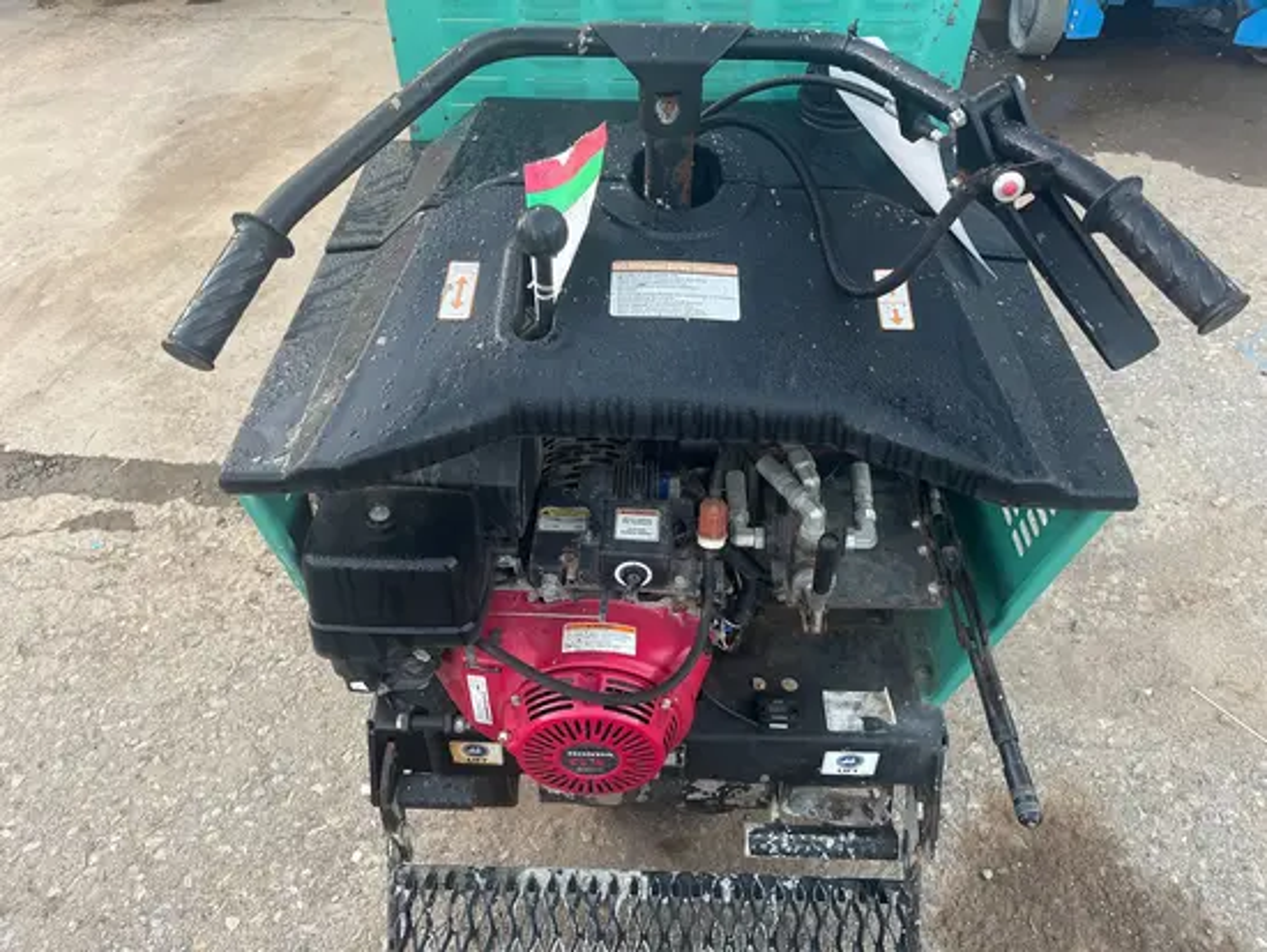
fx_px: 952
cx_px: 634
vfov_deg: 53.1
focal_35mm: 26
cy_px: 476
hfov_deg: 67.3
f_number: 1.6
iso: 160
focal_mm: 5.1
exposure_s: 1/60
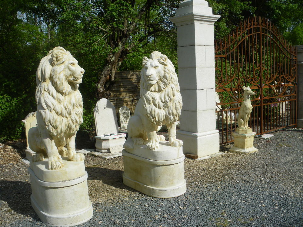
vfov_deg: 39.7
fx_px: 315
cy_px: 114
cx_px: 152
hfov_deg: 51.4
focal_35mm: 36
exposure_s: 1/320
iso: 64
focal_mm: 6.3
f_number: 5.4
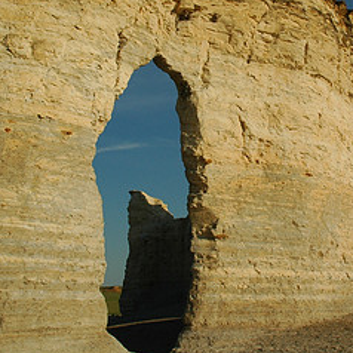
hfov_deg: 30.3
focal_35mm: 56
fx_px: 646
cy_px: 136
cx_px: 240
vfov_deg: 30.5
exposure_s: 1/500
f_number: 11
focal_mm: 18
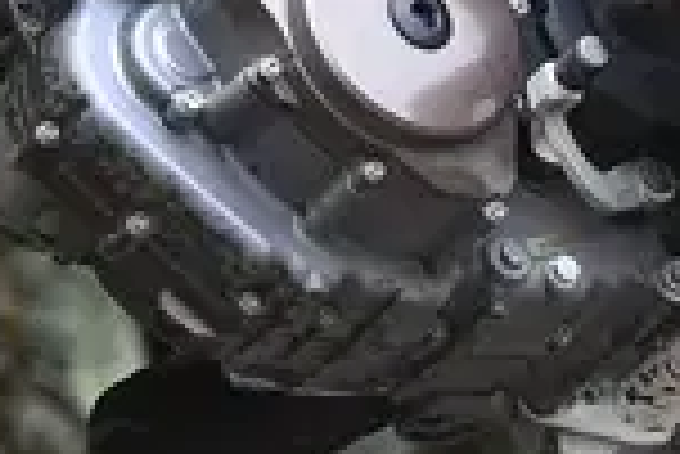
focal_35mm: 892
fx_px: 16865
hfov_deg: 2.3
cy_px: -519
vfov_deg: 1.5
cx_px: 437
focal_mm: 112
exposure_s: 1/1000
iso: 800
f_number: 4.5
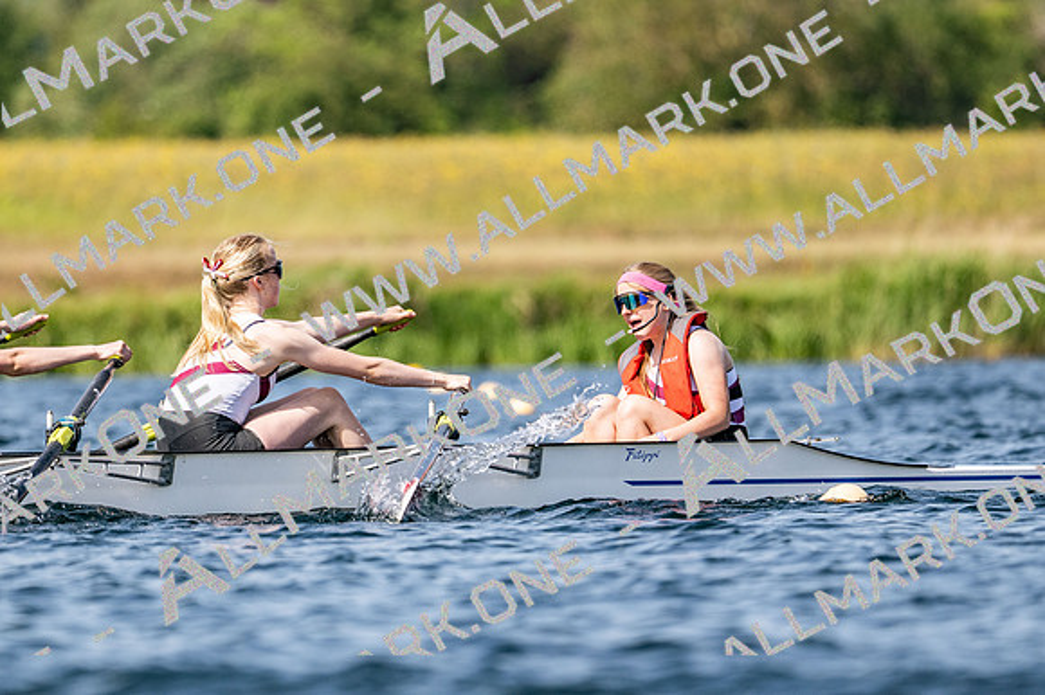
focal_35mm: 600
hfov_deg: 3.4
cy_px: 348
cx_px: 522
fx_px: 17406
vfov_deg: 2.3
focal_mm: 400
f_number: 4.5
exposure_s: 1/2500
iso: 200
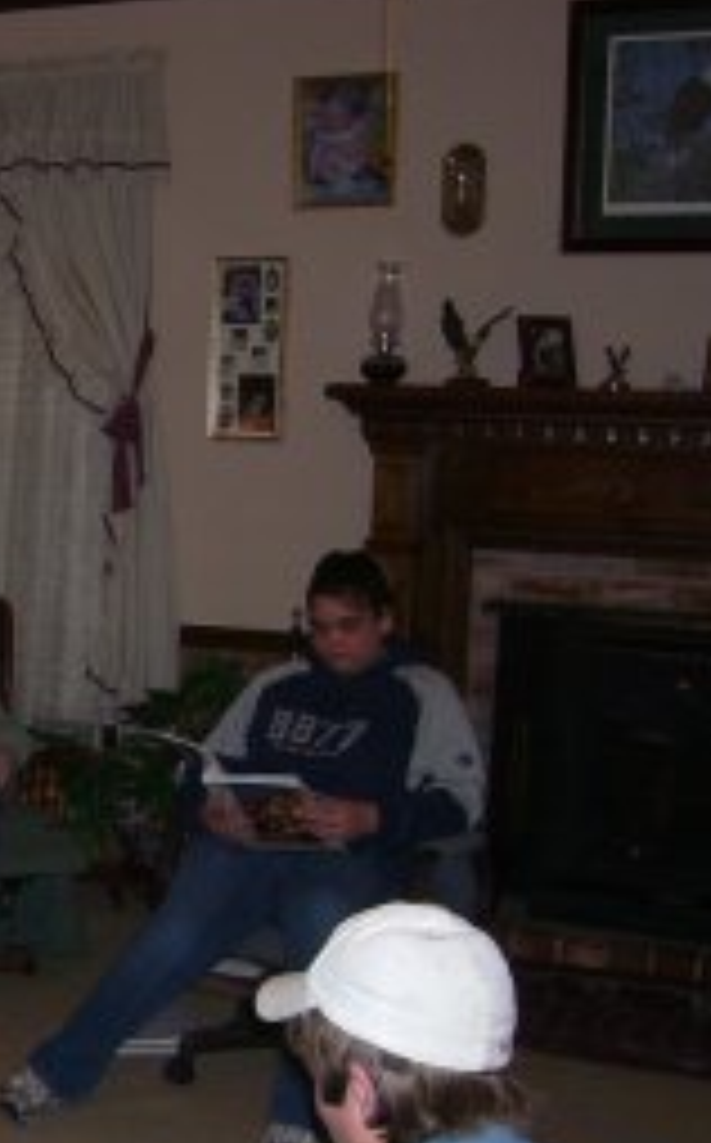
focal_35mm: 64
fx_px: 1991
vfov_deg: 32.0
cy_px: 657
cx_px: -256
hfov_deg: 18.6
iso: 80
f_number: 2.7
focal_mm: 5.6
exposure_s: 1/60
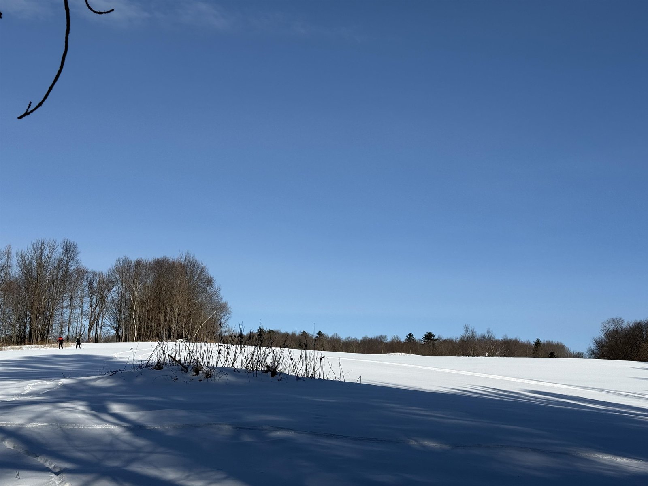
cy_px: 243
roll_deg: -0.8
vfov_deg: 30.3
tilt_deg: +10.1
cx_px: 324
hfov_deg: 39.7
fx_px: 899
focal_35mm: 48
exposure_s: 1/9901
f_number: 1.78
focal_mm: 6.76
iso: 80
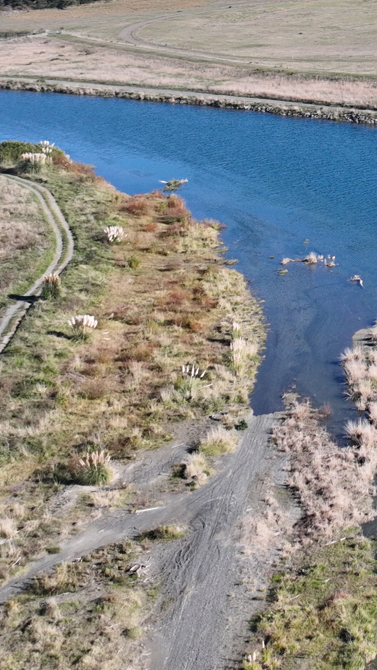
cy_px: -63
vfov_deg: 24.5
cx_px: 835
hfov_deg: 12.5
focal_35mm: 81
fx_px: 1440
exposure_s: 1/1600
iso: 140
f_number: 2.8
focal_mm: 12.29
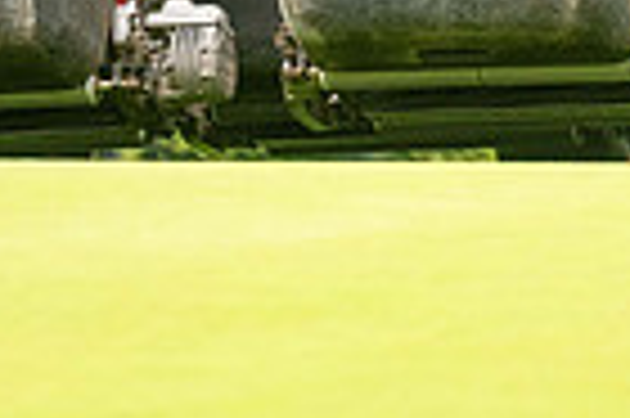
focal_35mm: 1246
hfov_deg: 1.7
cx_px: 310
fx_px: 21779
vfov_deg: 1.1
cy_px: -438
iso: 640
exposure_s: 1/500
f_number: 4
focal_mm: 300
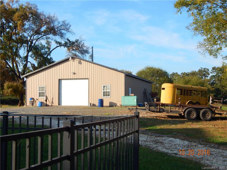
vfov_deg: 30.3
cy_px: 85
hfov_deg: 39.7
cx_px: 114
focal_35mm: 48
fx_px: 315
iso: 125
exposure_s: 1/640
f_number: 3.7
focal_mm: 8.6
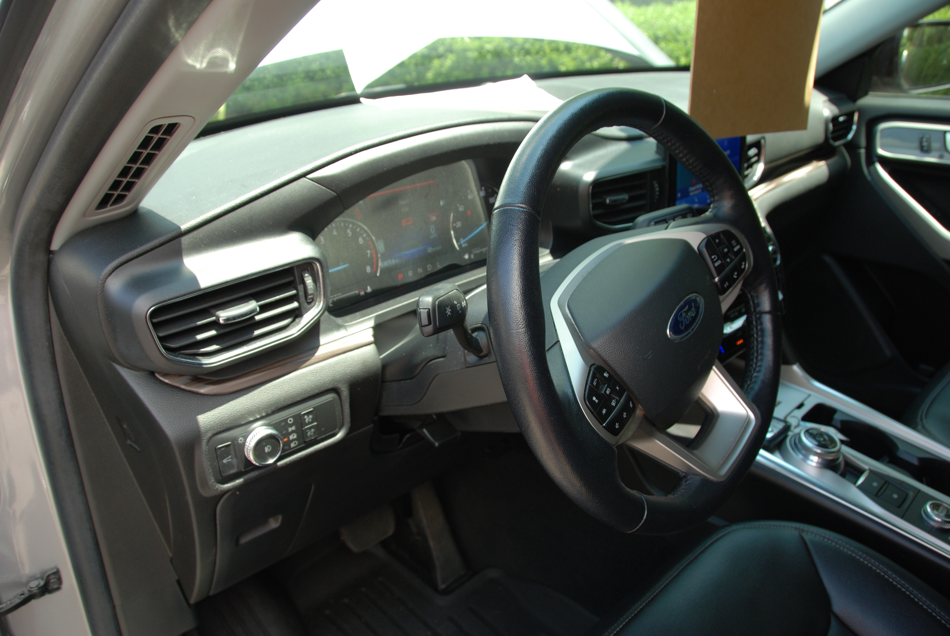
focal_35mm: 27
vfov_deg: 48.0
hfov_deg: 67.3
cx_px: 475
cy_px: 318
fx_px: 713
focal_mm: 18
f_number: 5
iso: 200
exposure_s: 1/100
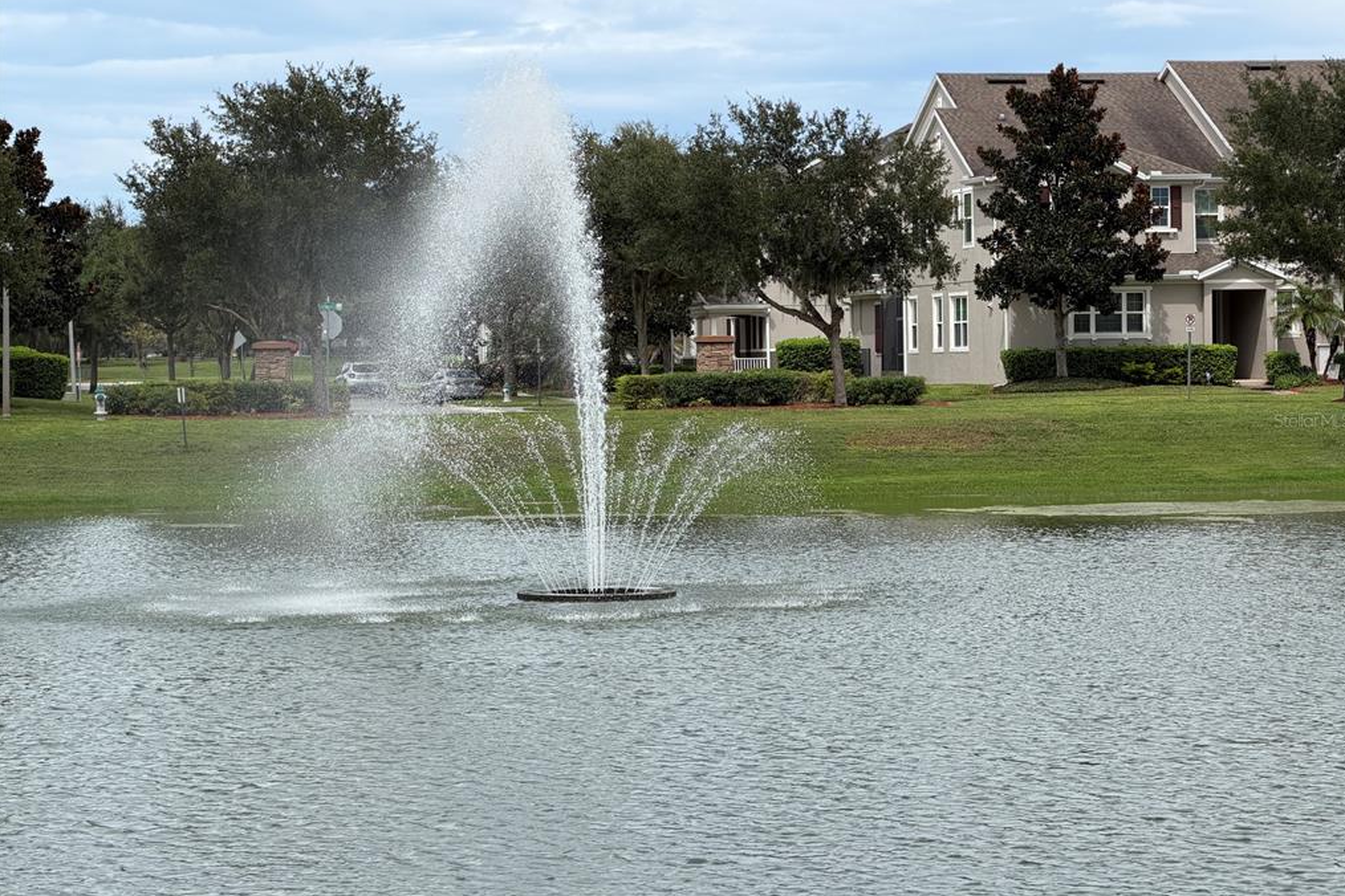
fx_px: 3923
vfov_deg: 13.0
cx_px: 675
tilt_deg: -0.9
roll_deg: +1.4
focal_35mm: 105
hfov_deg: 19.5
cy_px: 420
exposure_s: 1/638
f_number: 2.8
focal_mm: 16.89
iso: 25
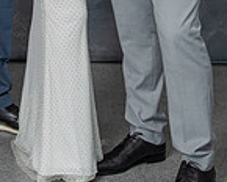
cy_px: -143
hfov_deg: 12.6
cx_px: 68
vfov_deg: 9.6
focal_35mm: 153
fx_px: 1028
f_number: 5.6
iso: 200
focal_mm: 32
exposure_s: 1/160
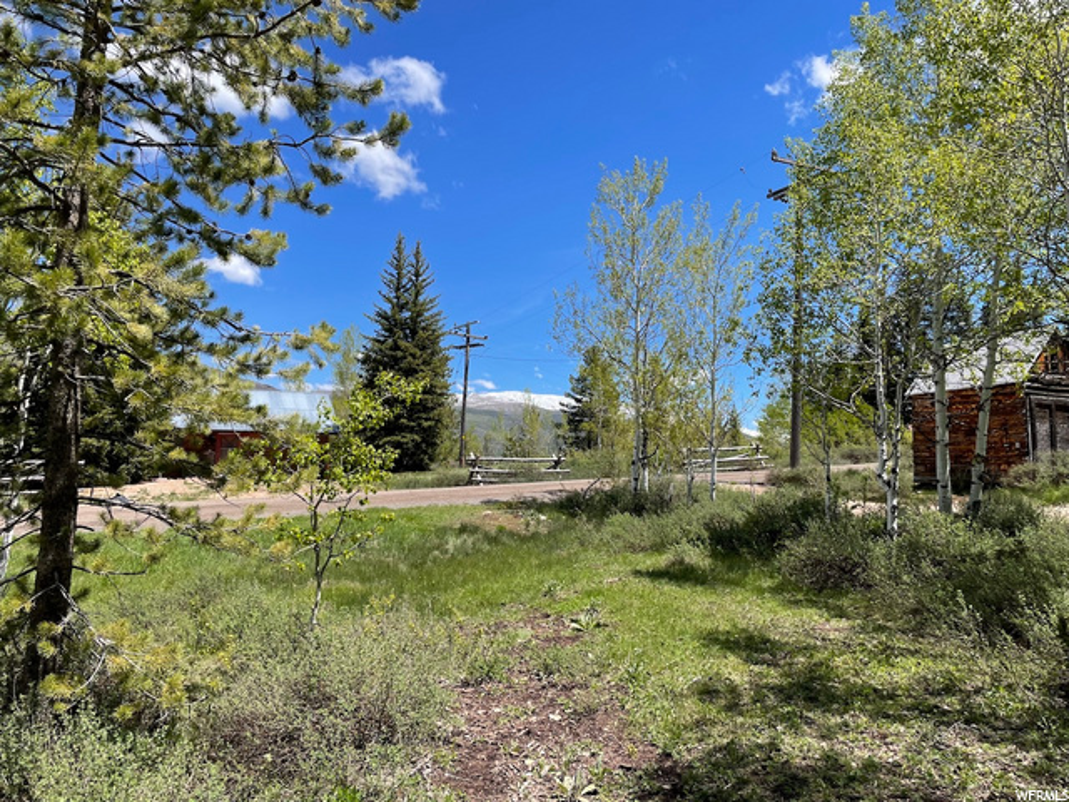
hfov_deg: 67.3
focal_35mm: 26
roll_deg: -2.5
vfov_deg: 53.1
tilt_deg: +1.5
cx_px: 534
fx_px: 803
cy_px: 401
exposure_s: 1/2353
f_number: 1.6
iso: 32
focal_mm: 4.2
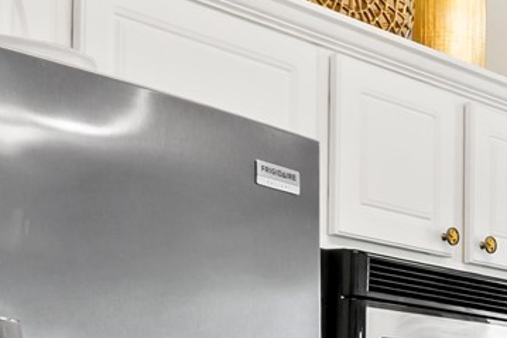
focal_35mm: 103
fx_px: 1450
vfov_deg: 12.7
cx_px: 832
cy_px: 481
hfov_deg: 17.2
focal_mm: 17
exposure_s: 1/6
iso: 125
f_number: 6.3
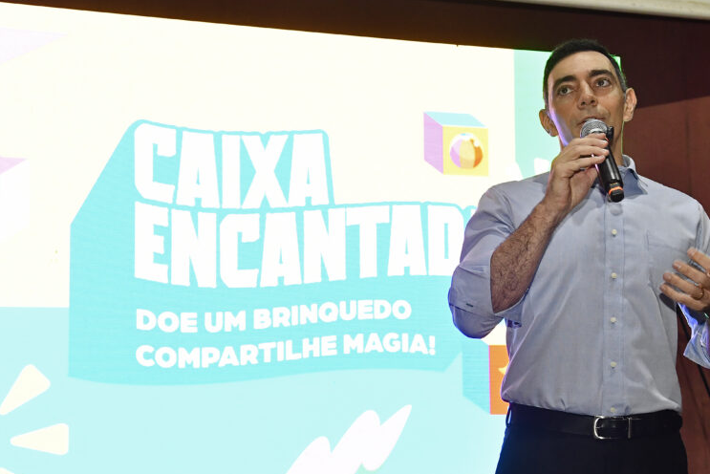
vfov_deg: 21.9
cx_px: 374
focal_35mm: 62
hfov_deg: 32.4
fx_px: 1223
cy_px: 287
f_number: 4.5
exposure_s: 1/125
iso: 2500
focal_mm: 30
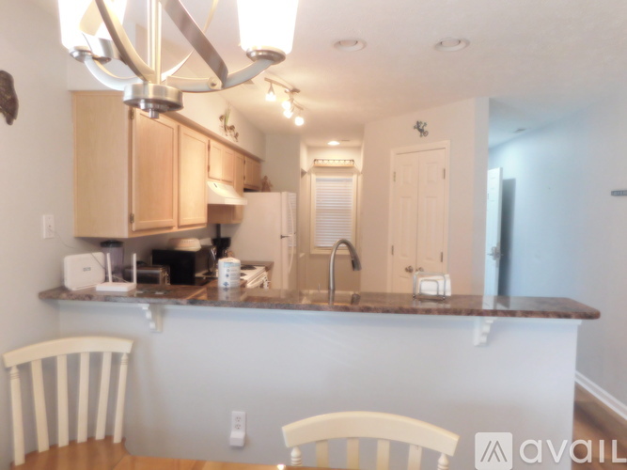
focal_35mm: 23
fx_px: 417
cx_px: 314
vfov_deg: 58.9
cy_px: 235
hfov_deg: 73.9
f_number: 3
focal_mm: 4
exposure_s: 1/30
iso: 250
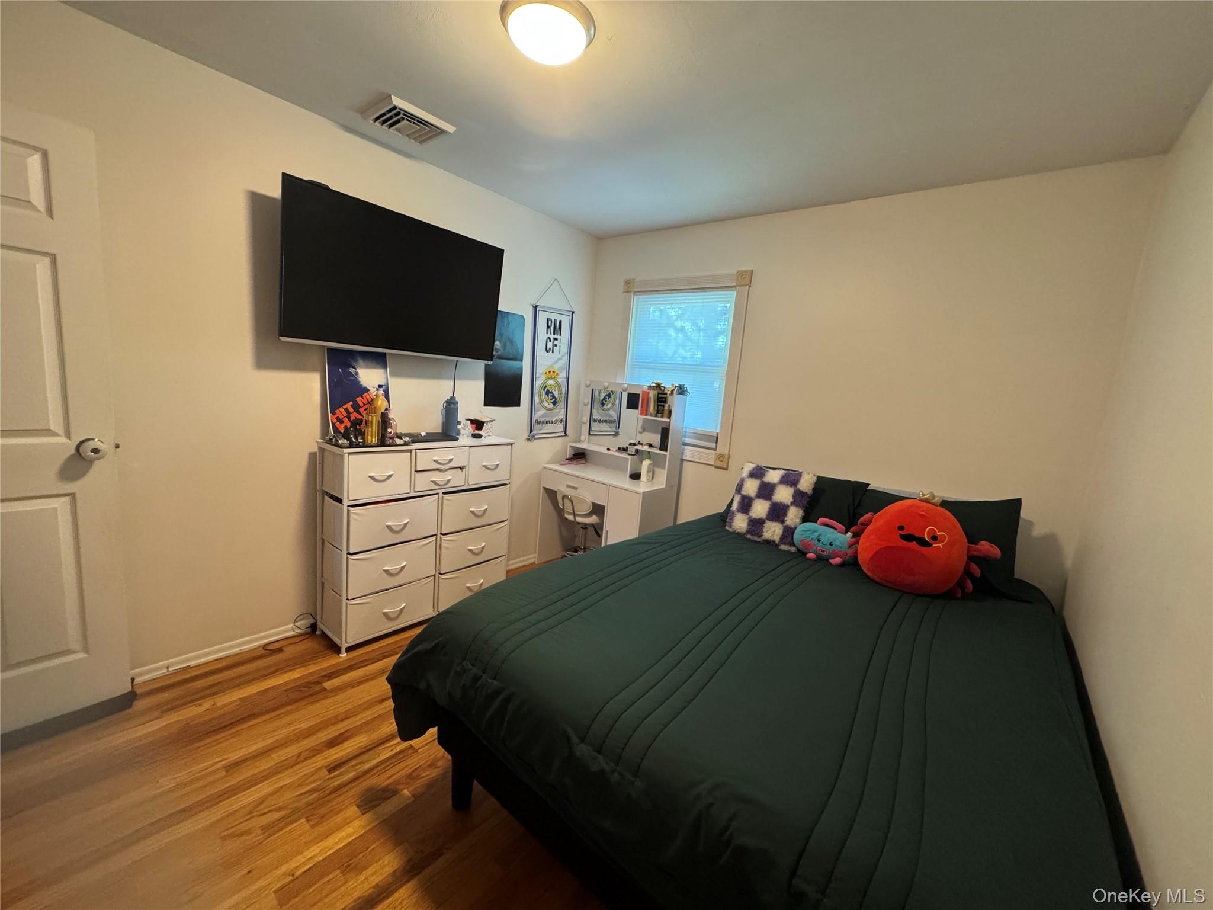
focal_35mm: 14
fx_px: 491
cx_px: 606
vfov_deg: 85.7
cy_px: 455
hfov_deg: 102.1
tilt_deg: -7.7
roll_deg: -5.3
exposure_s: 1/60
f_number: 2.2
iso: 400
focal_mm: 2.22
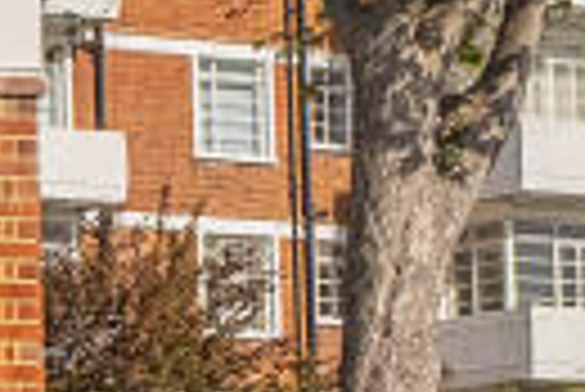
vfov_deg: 11.6
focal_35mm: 118
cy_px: 345
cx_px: -972
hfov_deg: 12.2
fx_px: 1920
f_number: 5.6
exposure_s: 1/2500
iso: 400
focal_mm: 10
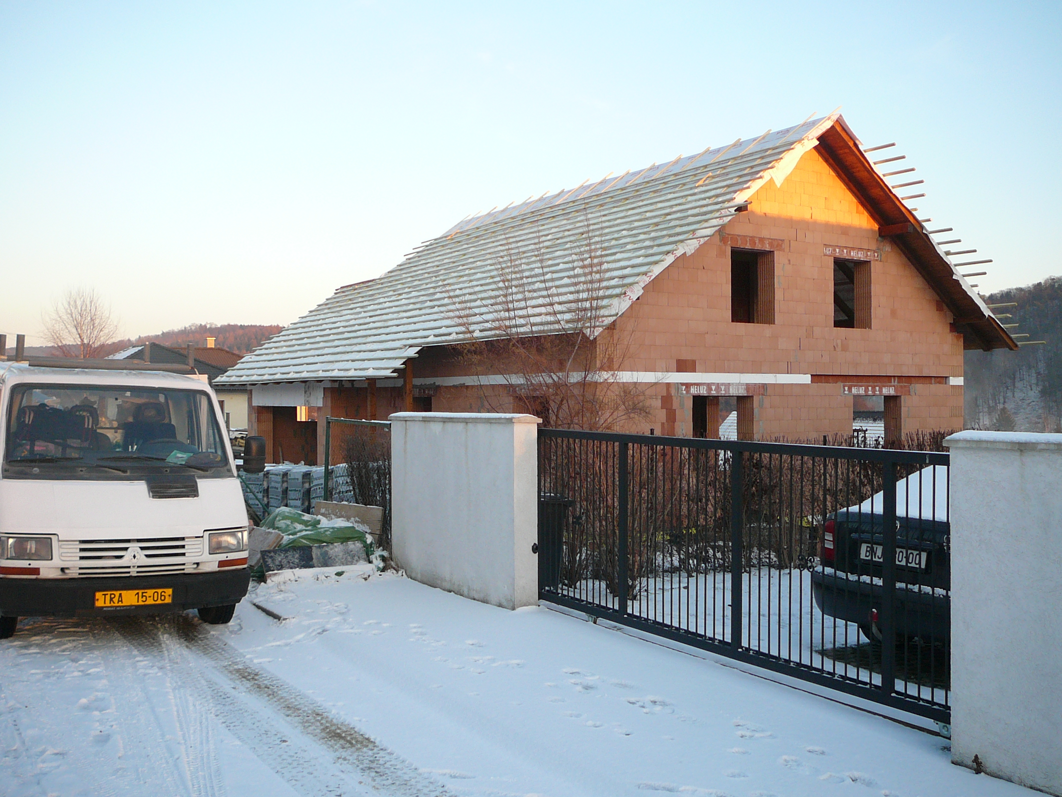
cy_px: 398
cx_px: 531
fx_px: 1074
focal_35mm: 35
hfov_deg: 52.6
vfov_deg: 40.7
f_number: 2.8
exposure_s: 1/125
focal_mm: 5.2
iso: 80
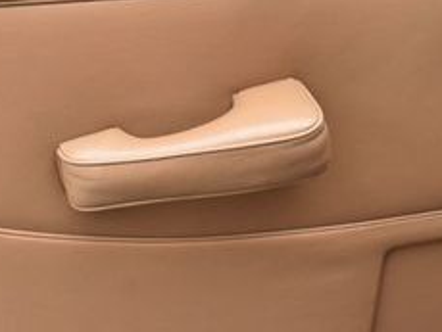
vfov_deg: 16.0
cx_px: 186
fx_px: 1180
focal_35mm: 92
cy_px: 190
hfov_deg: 21.2
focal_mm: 23
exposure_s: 1/320
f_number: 8
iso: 800
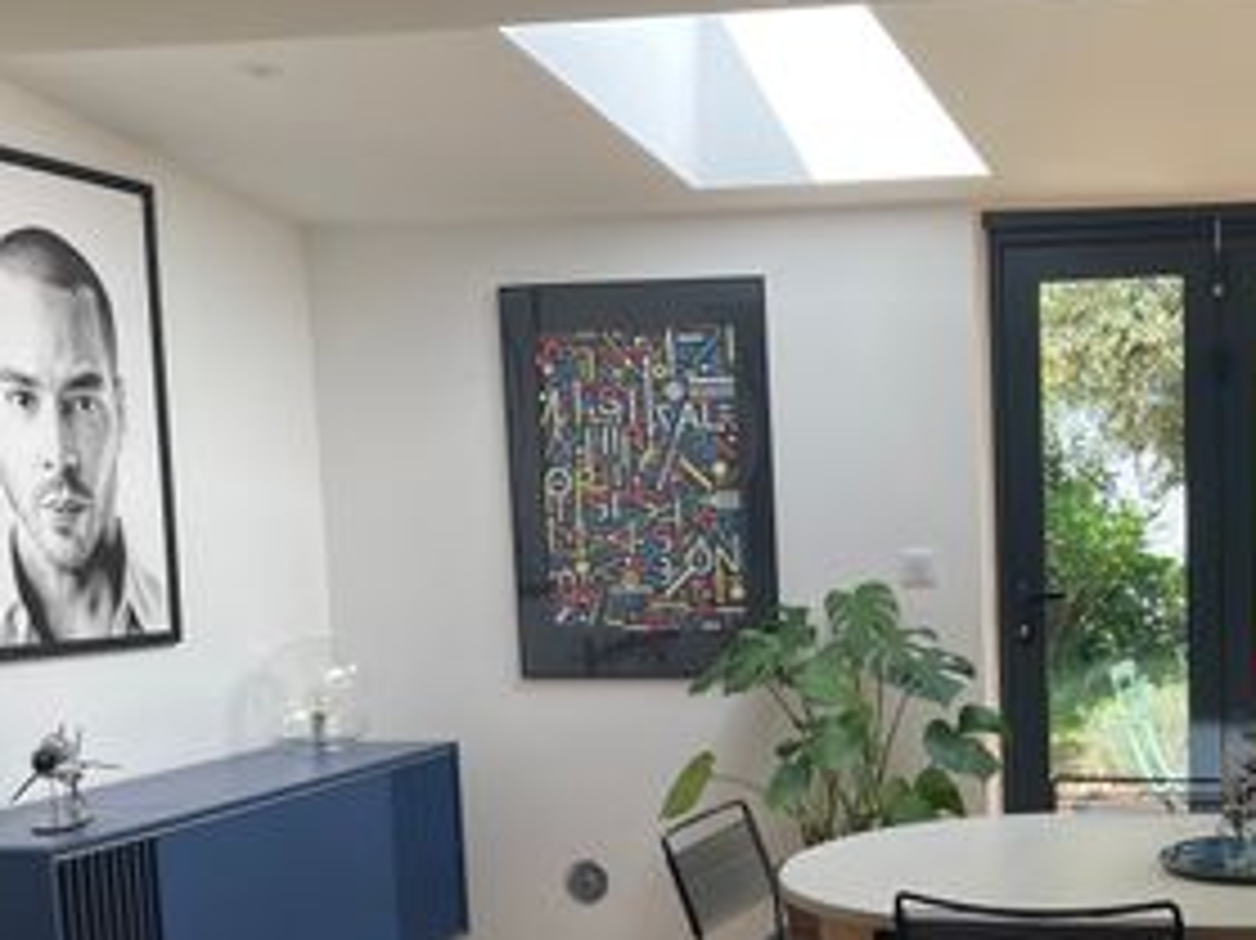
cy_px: 774
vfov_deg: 25.6
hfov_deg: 33.1
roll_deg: +1.8
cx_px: 1058
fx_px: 2031
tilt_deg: -6.0
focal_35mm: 56
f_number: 1.6
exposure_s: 1/256
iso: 32
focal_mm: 4.2
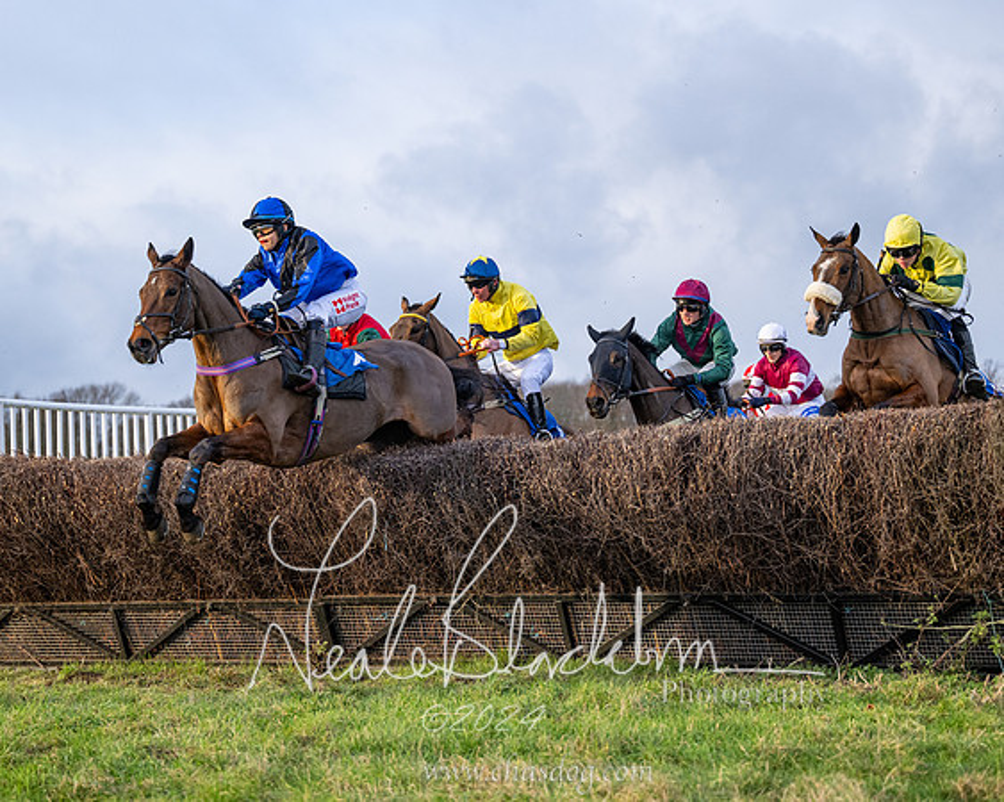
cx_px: 410
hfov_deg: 22.9
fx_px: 2477
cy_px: 401
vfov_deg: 18.4
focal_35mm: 83
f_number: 2.8
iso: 800
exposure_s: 1/2500
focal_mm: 70
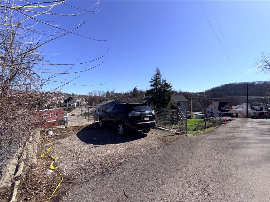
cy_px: 101
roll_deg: -0.1
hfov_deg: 102.1
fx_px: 109
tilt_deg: -0.8
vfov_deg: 85.7
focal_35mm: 14
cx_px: 135
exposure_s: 1/1534
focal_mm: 2.22
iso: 16
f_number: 2.2
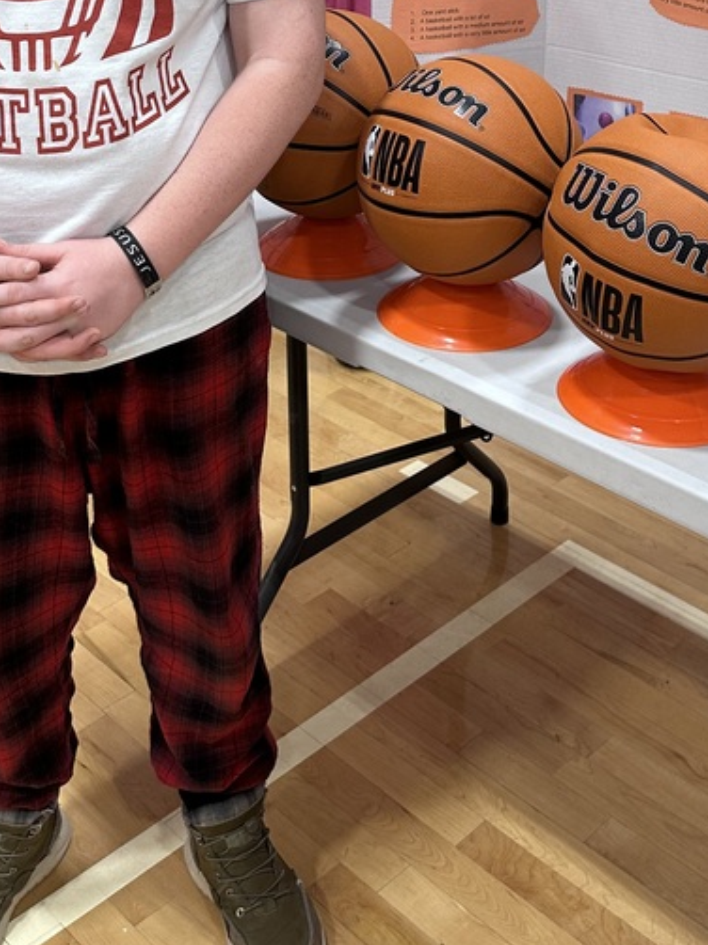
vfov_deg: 37.3
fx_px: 1337
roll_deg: +0.4
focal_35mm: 49
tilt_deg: -18.7
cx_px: 416
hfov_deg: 29.6
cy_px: 166
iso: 160
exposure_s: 1/120
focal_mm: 6.86
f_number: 1.78
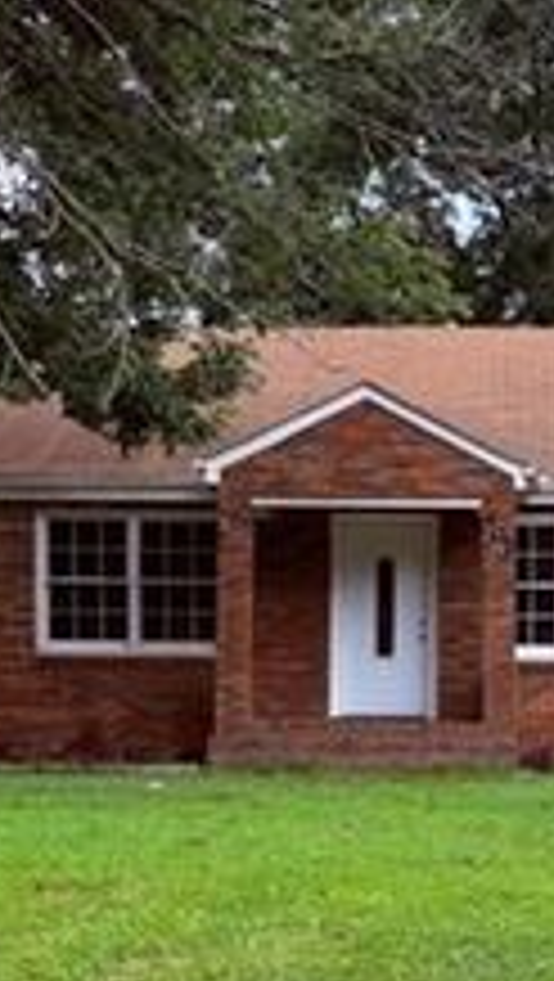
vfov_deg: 26.1
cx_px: 477
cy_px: 772
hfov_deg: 15.0
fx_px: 2084
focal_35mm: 80
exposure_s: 1/1585
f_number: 1.78
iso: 100
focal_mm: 6.76
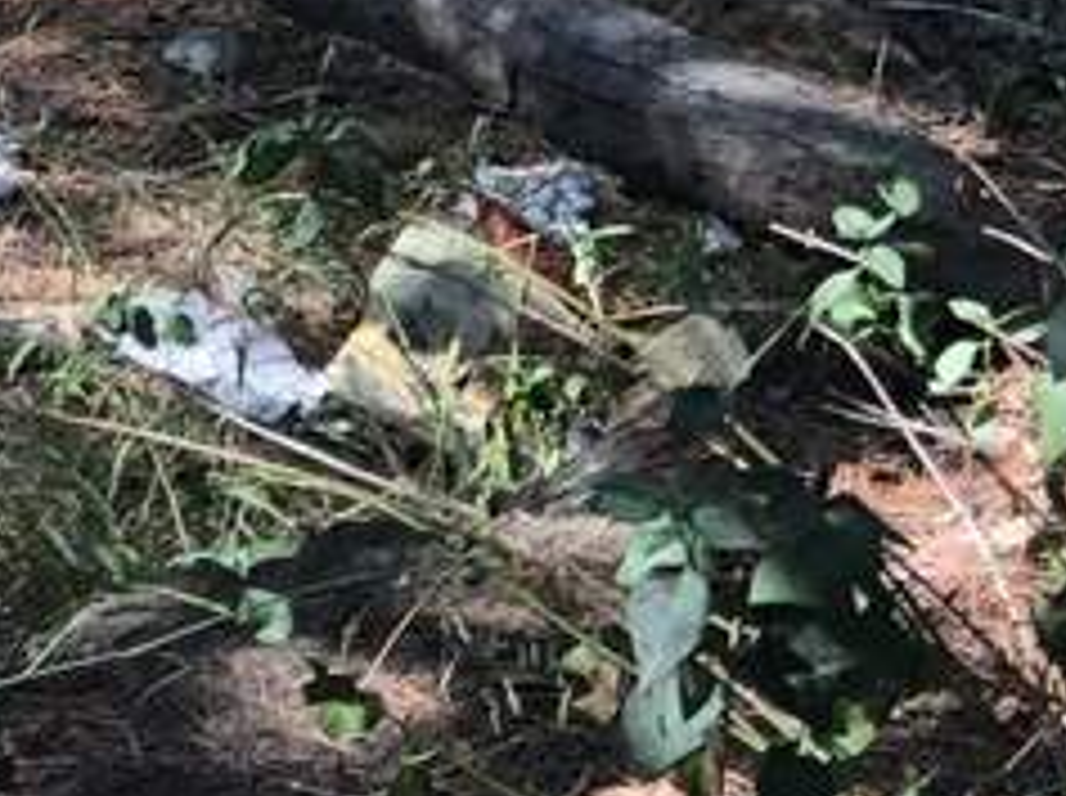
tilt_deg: -28.7
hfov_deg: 12.2
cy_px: -535
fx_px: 4366
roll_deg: +8.7
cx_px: -1147
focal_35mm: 142
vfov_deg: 10.0
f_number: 1.8
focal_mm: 3.99
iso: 64
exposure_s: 1/120
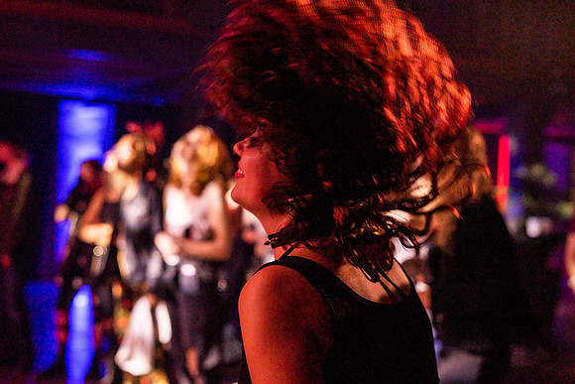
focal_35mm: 50
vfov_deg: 27.0
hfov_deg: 39.6
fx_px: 799
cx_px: 288
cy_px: 192
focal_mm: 50
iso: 3200
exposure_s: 1/320
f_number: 2.8
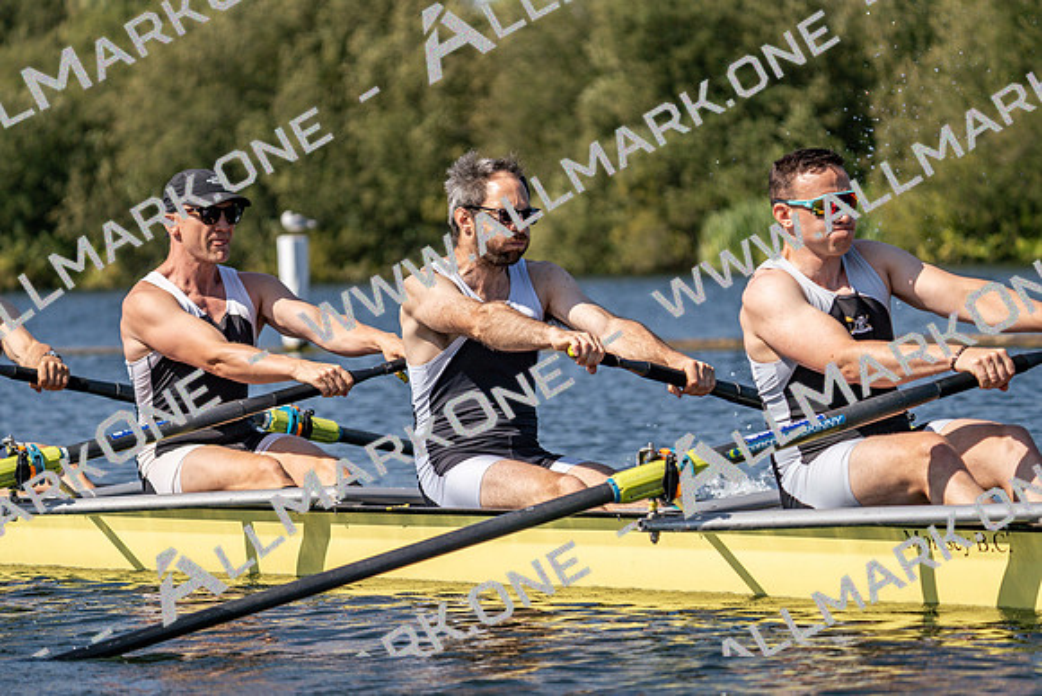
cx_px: 521
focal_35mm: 200
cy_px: 348
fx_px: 5790
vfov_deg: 6.9
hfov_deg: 10.3
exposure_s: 1/2000
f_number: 5.6
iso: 200
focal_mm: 200
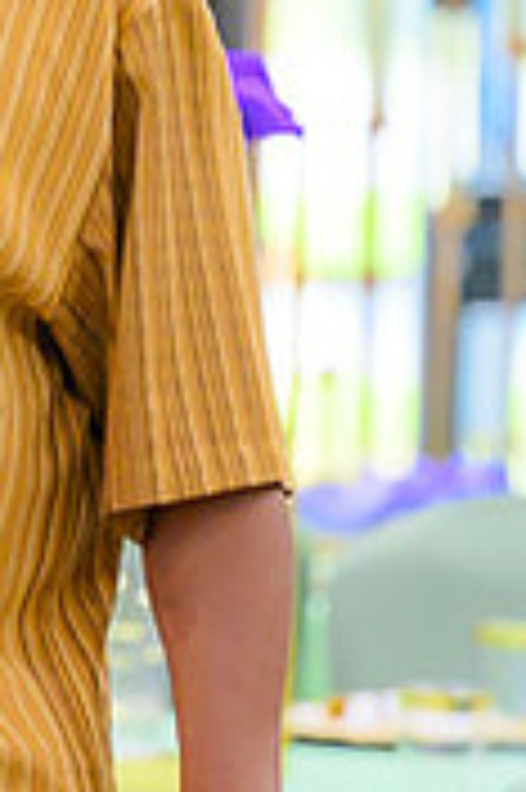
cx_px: -342
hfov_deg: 3.1
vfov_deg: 4.7
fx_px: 9530
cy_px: 71
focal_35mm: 434
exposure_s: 1/200
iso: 1100
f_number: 2.8
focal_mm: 110
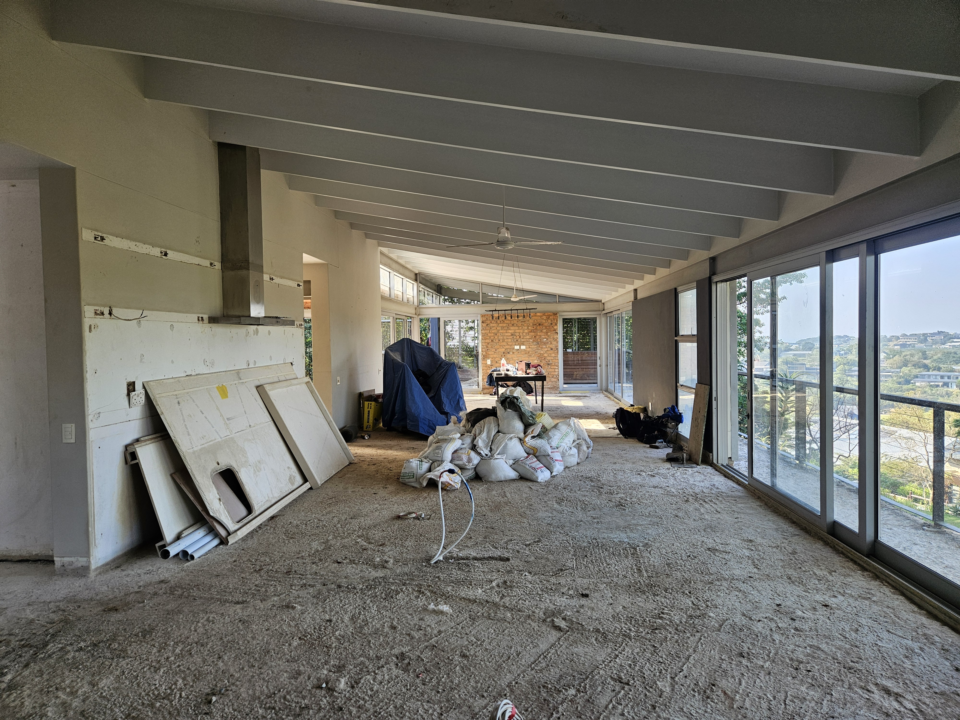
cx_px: 480
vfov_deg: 58.9
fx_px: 638
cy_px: 360
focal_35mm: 23
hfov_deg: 73.9
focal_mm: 5.4
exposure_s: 1/180
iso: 64
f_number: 1.8
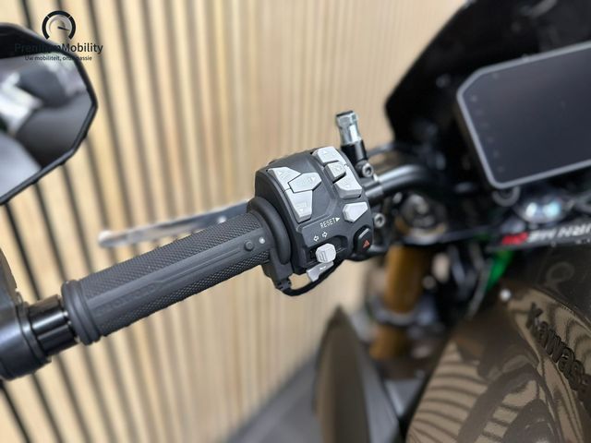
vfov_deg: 56.8
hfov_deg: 71.6
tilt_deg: -29.4
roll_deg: -1.8
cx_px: 296
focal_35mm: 24
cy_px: 222
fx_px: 410
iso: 250
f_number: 1.78
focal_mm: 6.86
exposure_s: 1/50
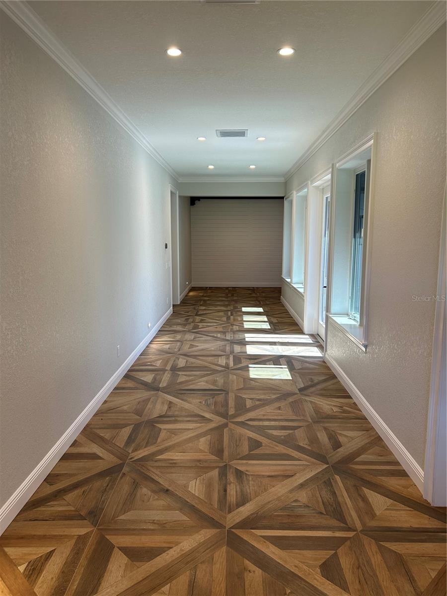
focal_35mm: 26
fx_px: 448
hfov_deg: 53.1
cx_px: 224
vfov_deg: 67.3
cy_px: 298
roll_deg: -0.6
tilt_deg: -8.3
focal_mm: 5.7
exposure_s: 1/120
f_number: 1.5
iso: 100
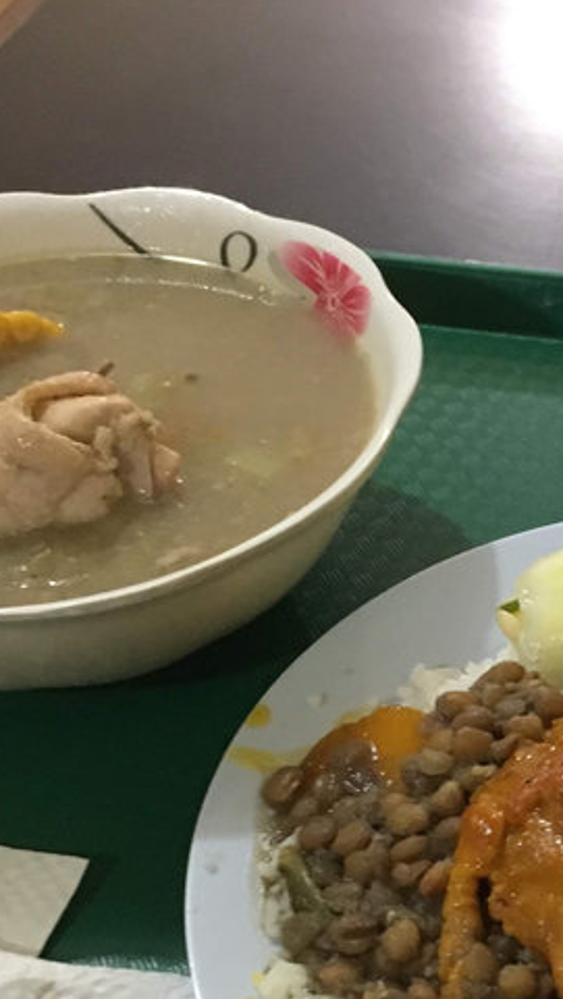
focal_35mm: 70
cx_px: 548
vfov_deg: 30.0
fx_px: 1855
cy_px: 654
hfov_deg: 16.9
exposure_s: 1/20
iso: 200
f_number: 2.2
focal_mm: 4.15
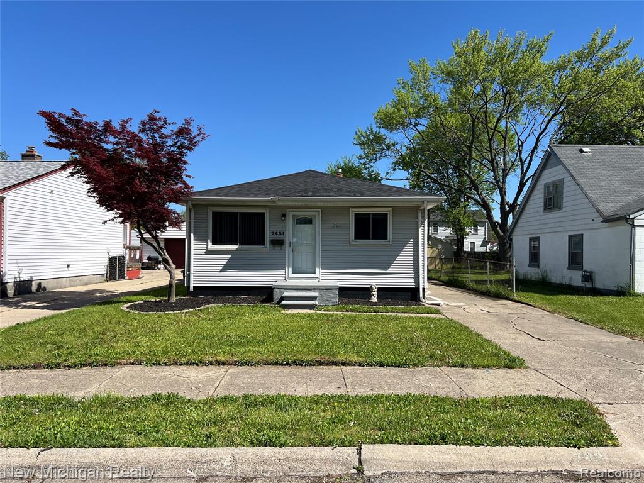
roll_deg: -0.6
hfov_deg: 67.3
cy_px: 242
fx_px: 484
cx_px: 322
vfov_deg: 53.1
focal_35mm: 26
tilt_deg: +0.5
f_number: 1.5
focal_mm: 5.7
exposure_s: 1/3968
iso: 50
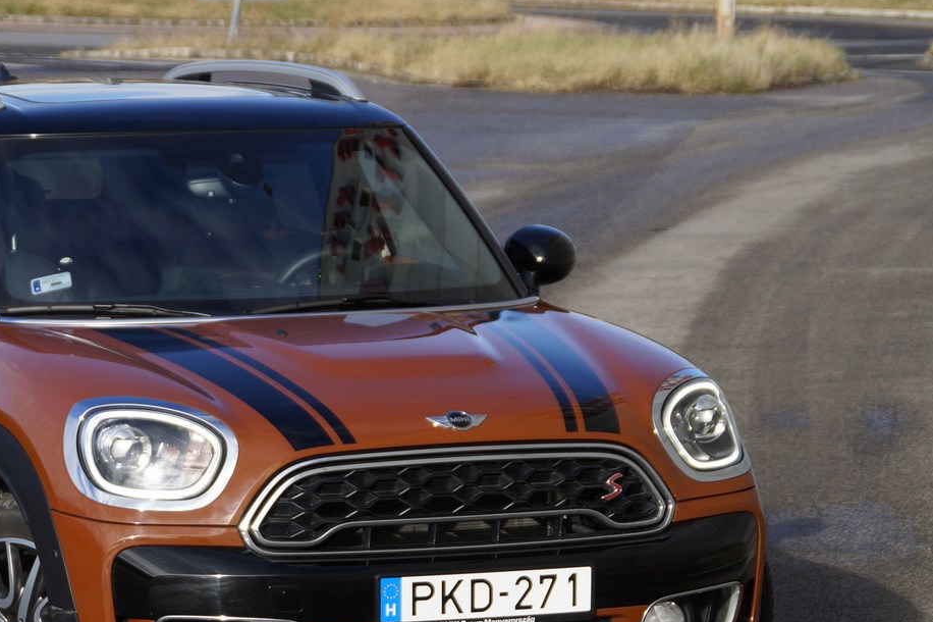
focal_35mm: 172
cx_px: 172
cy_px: 407
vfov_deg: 8.0
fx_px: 4456
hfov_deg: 11.9
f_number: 6.3
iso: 100
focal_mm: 70
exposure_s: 1/250
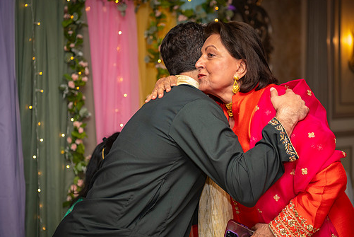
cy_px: 126
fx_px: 650
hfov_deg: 30.5
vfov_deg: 20.7
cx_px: 188
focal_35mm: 66
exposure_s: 1/160
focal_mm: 52
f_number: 2.8
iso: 800
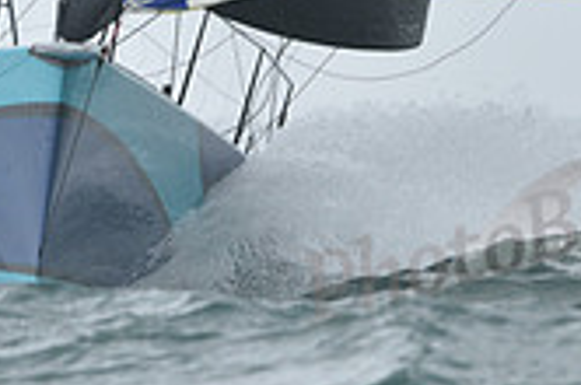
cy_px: 100
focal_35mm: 1401
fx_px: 22567
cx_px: 126
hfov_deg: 1.5
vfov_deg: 1.0
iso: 320
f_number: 7.1
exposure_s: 1/1000
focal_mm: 400
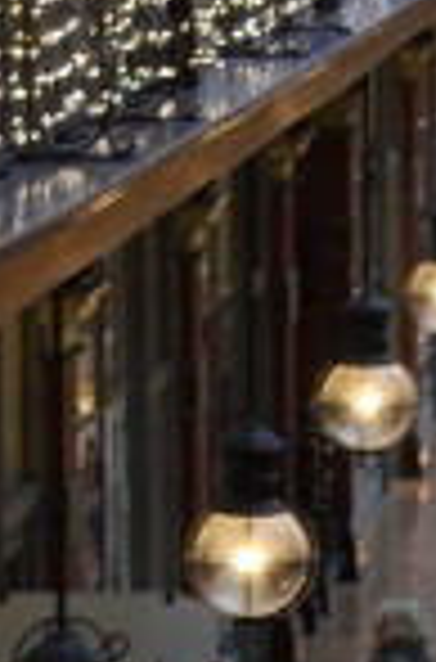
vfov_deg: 6.8
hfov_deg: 4.4
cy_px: 72
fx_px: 5552
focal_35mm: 303
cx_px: 1191
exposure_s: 1/30
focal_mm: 29
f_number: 5.6
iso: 400
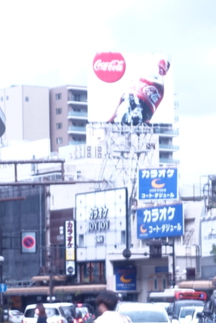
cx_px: 32
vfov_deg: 11.5
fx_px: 1606
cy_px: 222
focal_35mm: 179
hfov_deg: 7.7
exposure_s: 1/30
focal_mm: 25.7
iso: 125
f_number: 11
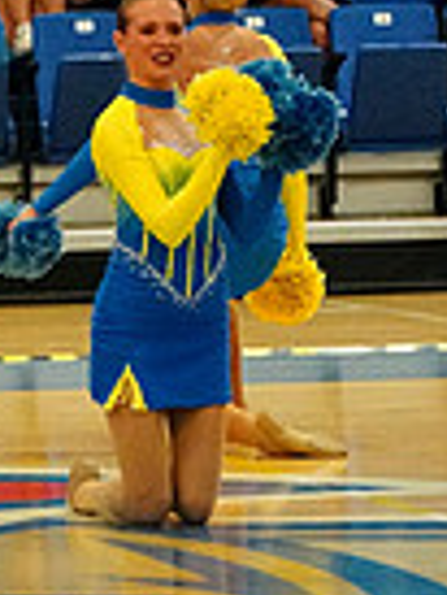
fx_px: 6945
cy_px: 176
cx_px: -751
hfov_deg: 3.6
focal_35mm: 404
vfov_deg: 4.9
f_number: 4
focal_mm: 99
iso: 20000
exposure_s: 1/1000
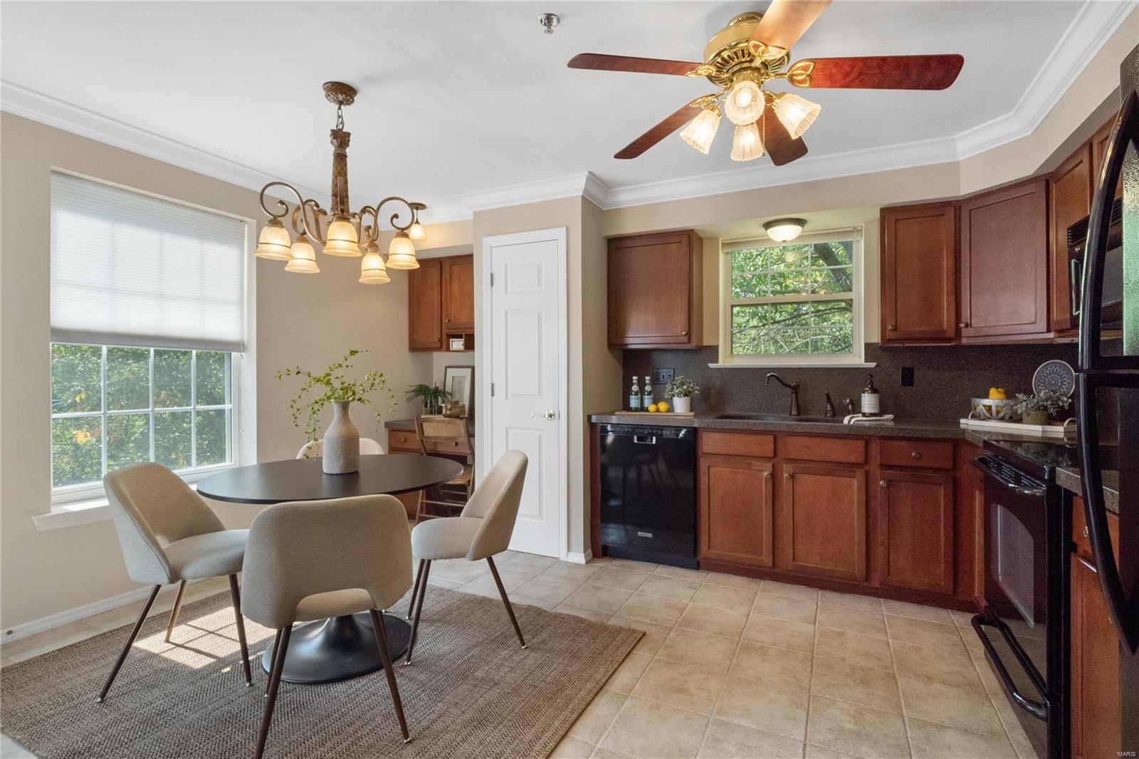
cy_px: 380
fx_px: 506
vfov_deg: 73.7
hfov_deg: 96.7
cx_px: 570
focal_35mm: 16
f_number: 8
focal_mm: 8
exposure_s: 1/50
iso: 400
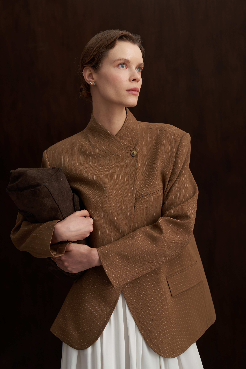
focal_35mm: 63
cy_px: 184
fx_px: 646
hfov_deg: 21.6
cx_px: 123
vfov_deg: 31.9
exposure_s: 1/160
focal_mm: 63
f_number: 4
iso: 250
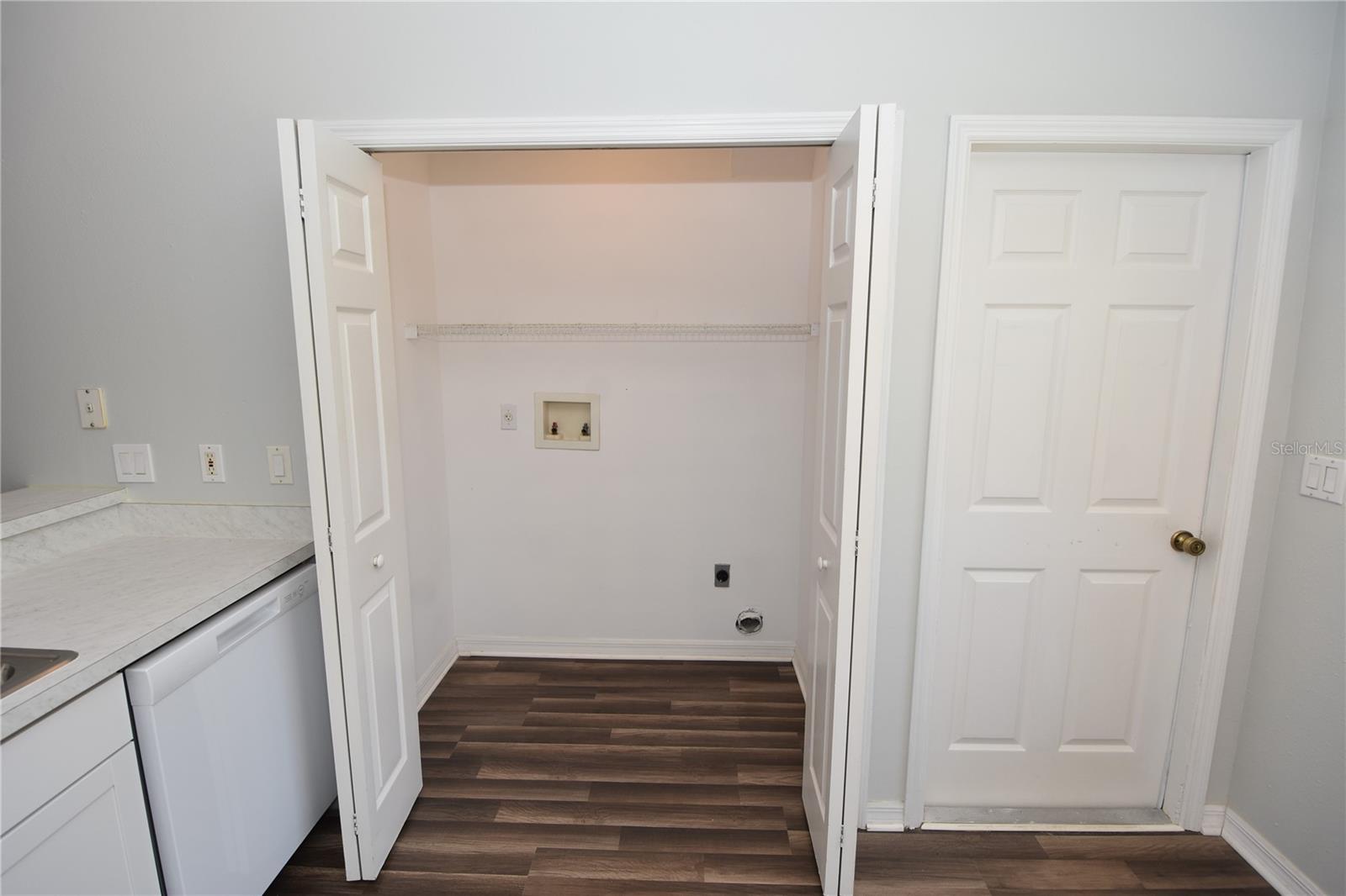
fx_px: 617
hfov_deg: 95.0
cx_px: 673
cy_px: 448
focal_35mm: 16
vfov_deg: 72.0
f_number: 5
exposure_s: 1/100
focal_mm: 11
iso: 200
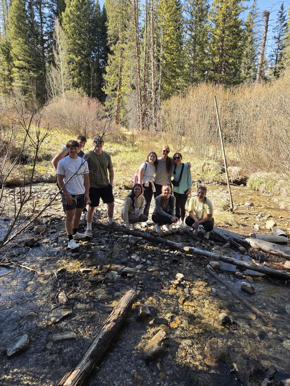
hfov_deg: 58.9
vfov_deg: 73.9
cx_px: 145
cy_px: 193
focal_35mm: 23
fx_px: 257
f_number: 1.8
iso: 80
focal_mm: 5.4
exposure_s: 1/952
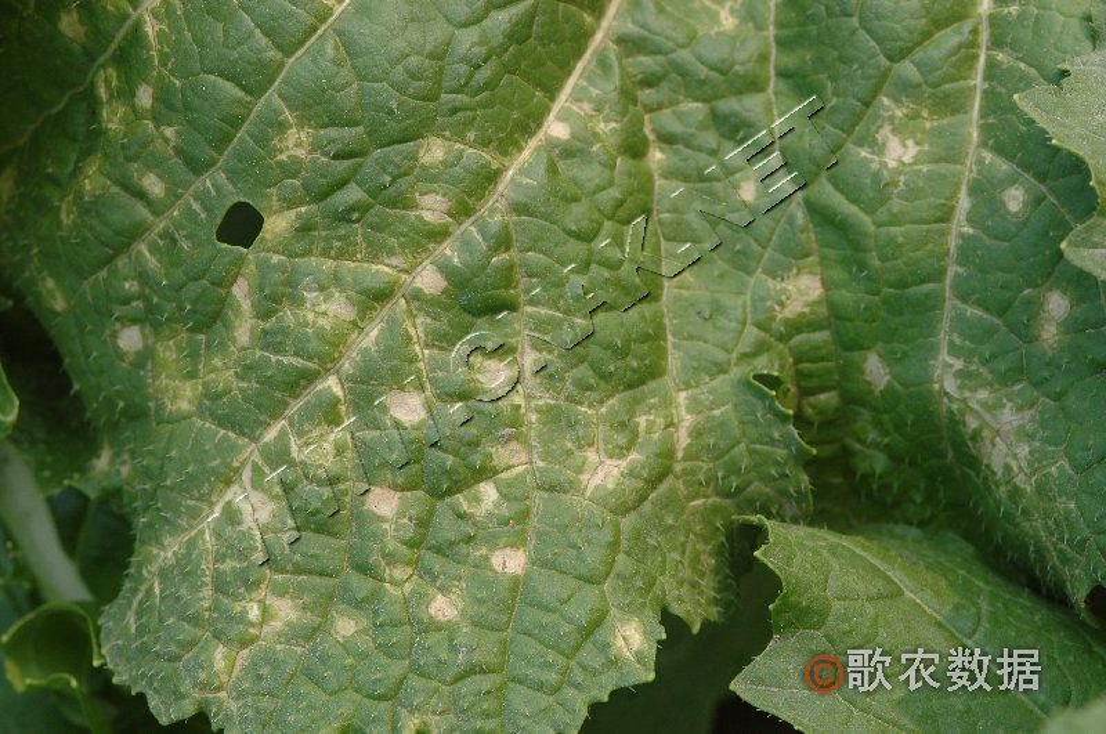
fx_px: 4832
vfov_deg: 8.7
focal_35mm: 158
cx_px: 553
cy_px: 367
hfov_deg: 13.1
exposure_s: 1/160
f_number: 11
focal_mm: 105
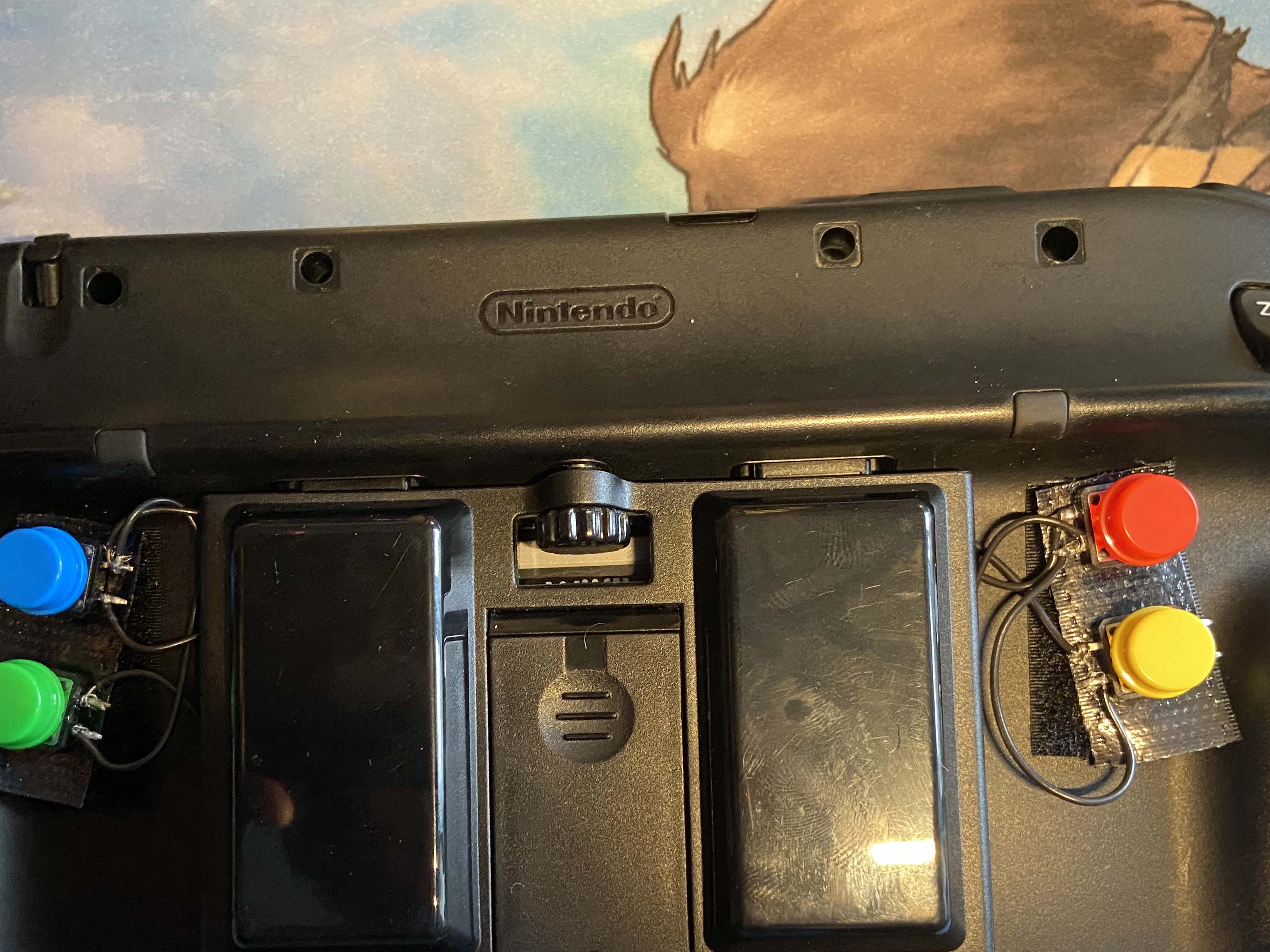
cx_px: 617
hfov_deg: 52.6
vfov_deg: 40.2
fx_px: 1284
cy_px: 633
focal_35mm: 35
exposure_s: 1/30
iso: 640
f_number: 1.8
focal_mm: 4.25
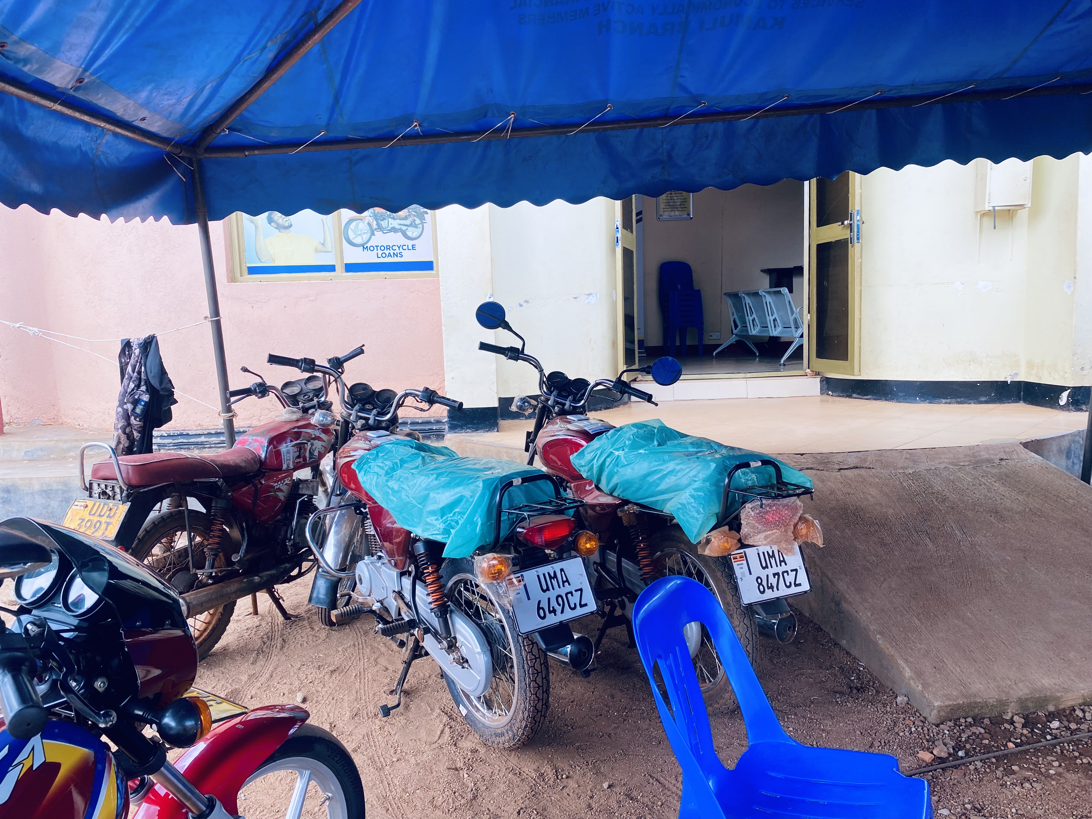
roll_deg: +1.4
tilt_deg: -7.3
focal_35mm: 26
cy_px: 410
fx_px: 820
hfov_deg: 67.3
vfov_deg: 53.1
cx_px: 546
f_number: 1.8
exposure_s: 1/167
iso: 32
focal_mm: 4.25
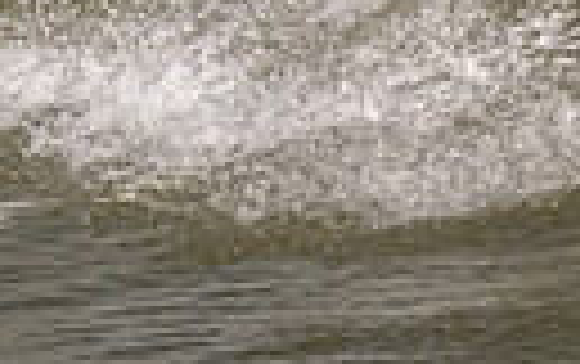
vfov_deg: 0.4
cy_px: -447
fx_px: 58040
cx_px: -584
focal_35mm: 3667
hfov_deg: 0.6
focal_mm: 800
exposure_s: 1/2000
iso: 900
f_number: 11
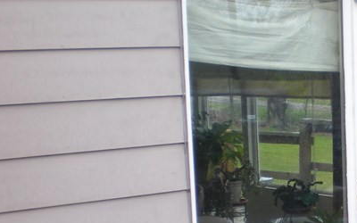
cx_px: 441
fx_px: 1002
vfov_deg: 12.6
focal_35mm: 103
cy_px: 214
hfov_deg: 19.0
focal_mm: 6.3
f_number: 3.1
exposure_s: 1/62.3
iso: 68
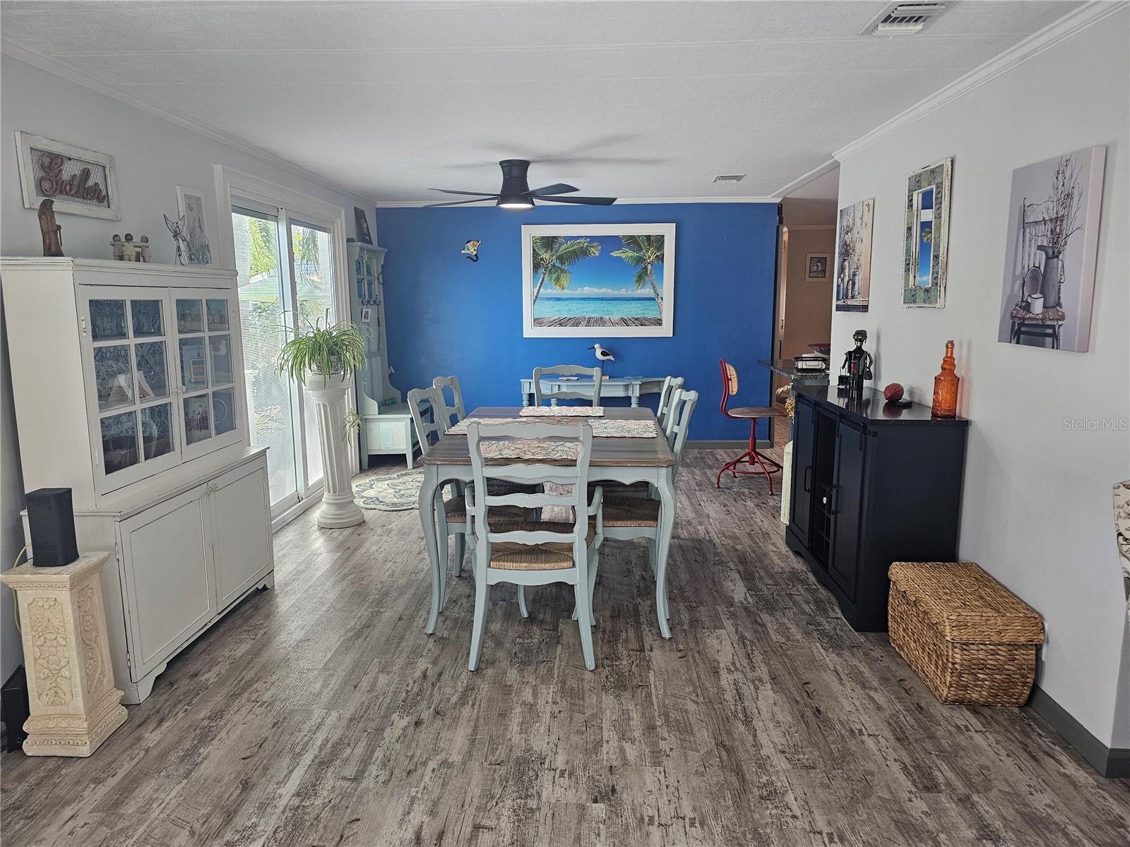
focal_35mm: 23
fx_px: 751
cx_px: 565
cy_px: 424
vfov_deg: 58.9
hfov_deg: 73.9
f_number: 1.7
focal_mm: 6.3
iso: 125
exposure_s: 1/120
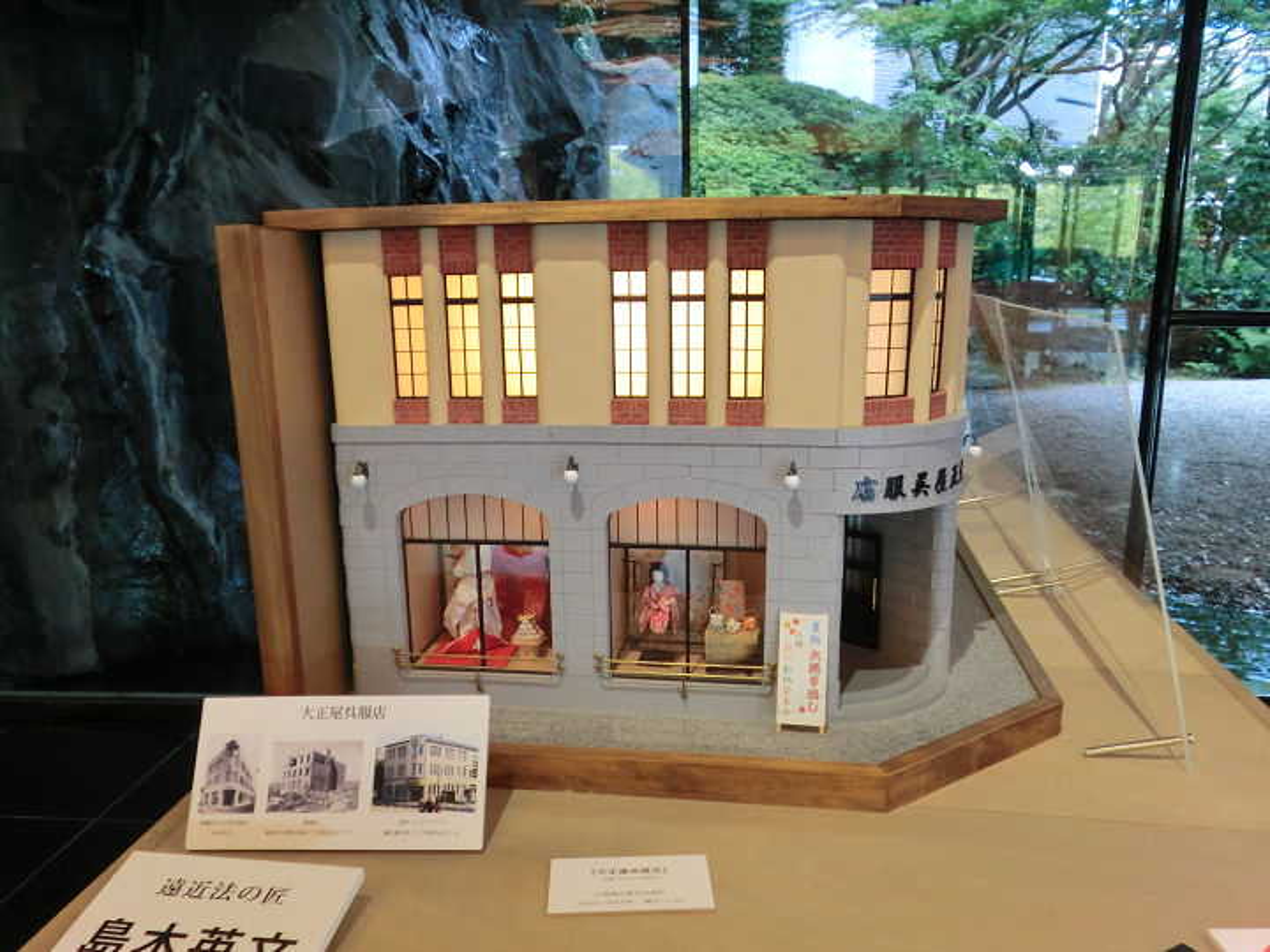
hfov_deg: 63.4
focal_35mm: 28
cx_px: 635
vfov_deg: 49.7
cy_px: 476
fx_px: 1027
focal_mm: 5
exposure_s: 1/60
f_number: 3
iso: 320
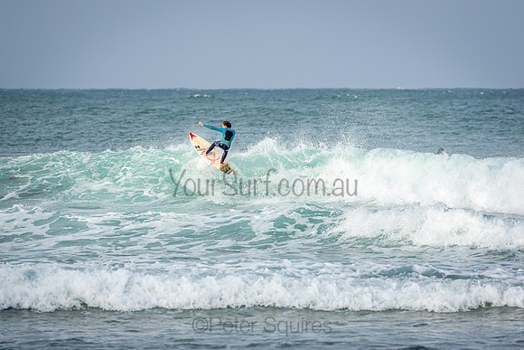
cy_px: 175
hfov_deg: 6.8
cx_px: 262
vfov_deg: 4.5
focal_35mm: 304
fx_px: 4431
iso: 200
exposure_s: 1/2000
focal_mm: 200
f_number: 5
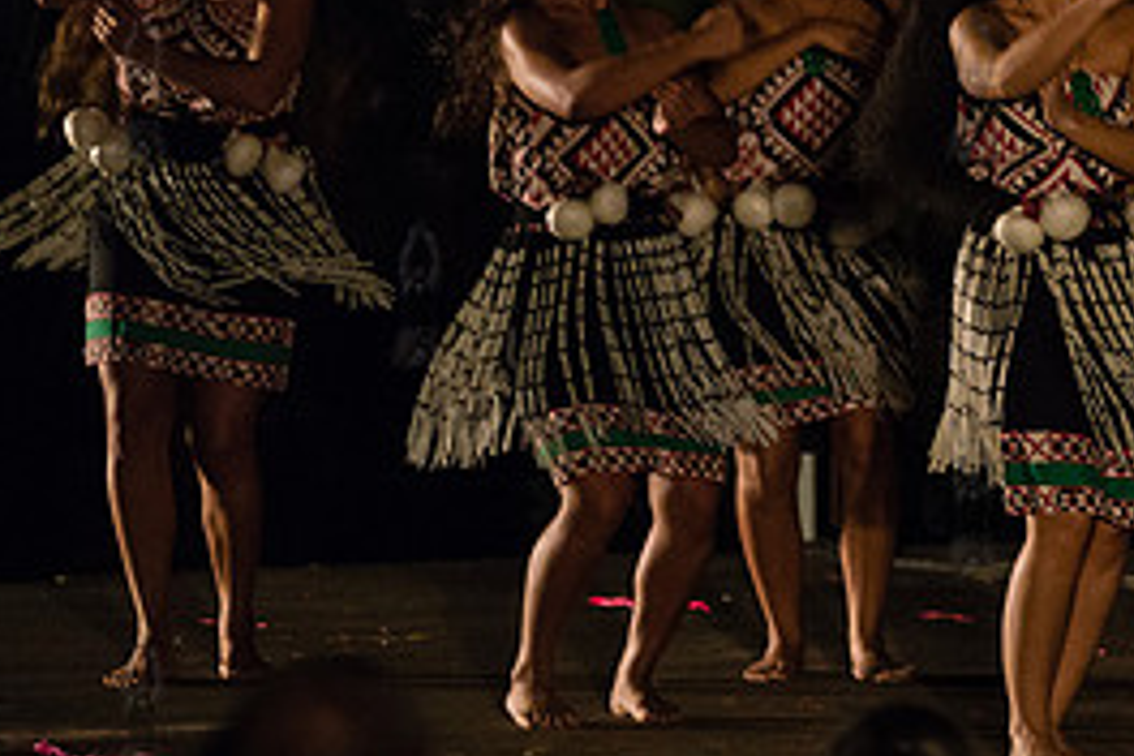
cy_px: 84
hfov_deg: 6.1
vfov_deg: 4.0
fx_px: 10709
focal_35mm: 340
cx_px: 971
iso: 4000
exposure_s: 1/320
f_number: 2.8
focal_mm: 155
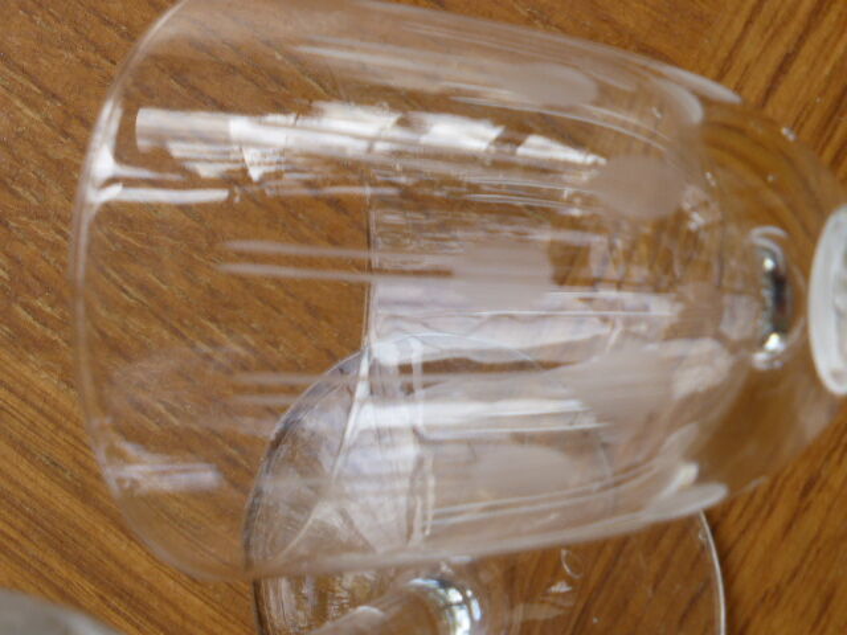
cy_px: 318
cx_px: 424
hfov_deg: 16.6
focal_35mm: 119
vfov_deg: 12.5
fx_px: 2912
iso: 125
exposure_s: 1/80
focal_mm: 19.4
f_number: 5.3
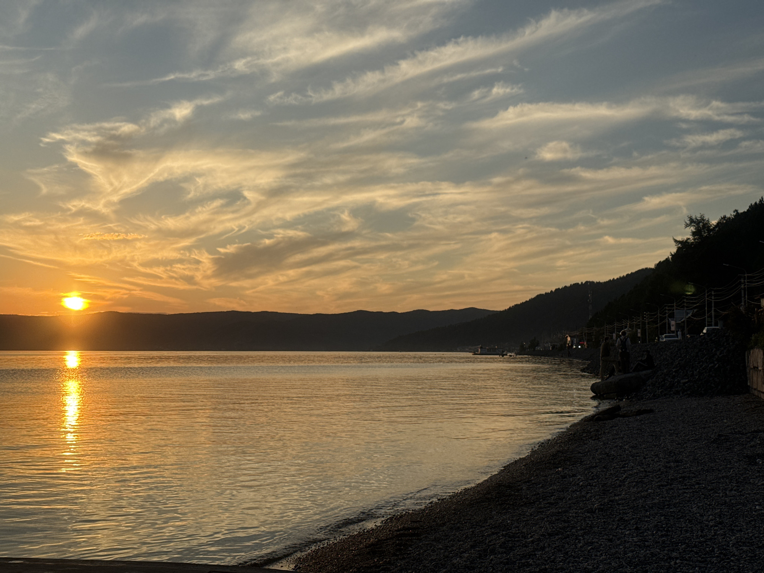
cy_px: 286
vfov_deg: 30.3
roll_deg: +0.1
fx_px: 1059
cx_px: 382
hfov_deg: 39.7
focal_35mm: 48
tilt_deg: +3.2
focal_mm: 6.76
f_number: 1.78
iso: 64
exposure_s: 1/4310
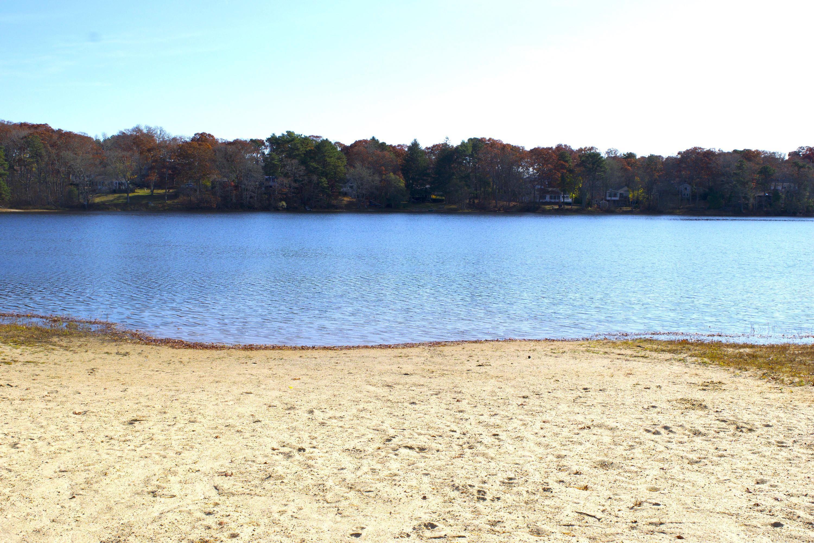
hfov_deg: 49.6
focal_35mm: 39
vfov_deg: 34.2
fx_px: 882
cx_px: 407
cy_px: 272
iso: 220
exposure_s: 1/500
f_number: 11
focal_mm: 26
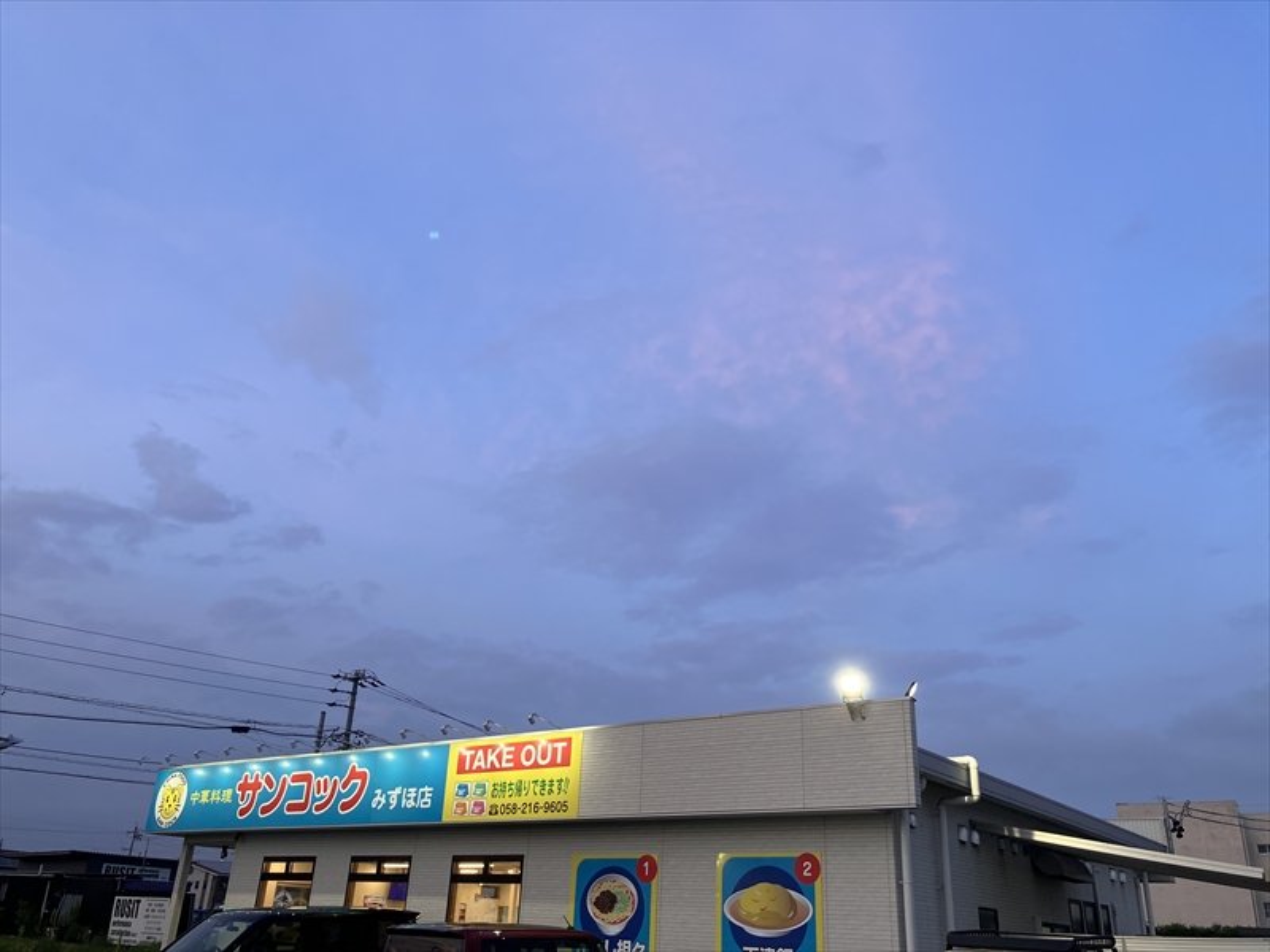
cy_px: 476
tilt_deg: +24.2
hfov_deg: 63.4
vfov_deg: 49.7
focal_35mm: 28
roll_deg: -2.0
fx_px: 1027
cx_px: 635
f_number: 1.8
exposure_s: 1/60
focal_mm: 3.99
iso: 50
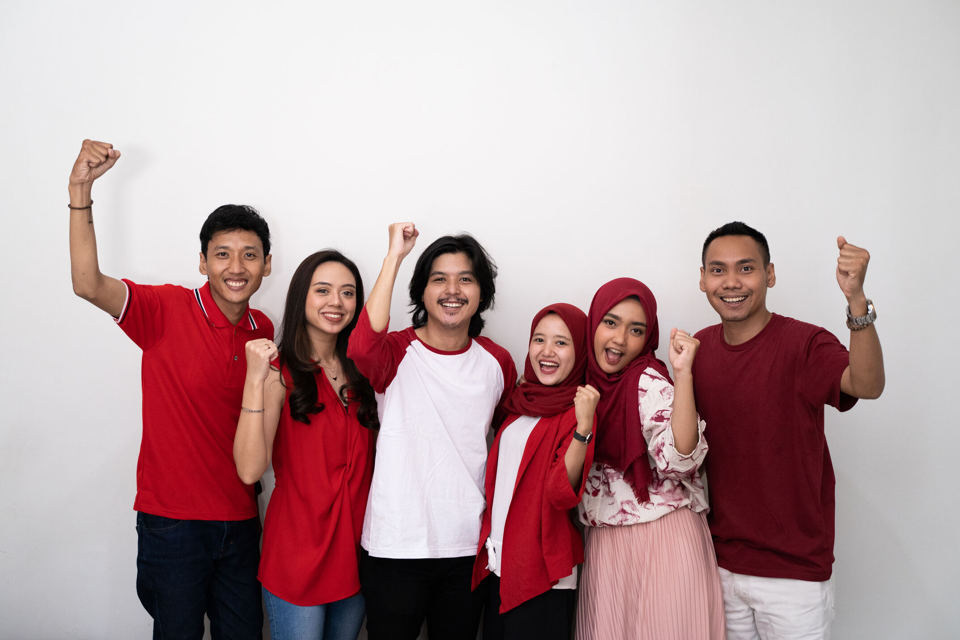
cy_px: 320
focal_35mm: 45
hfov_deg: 43.6
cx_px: 480
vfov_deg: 29.9
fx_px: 1200
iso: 2000
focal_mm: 45
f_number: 2.8
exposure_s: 1/200
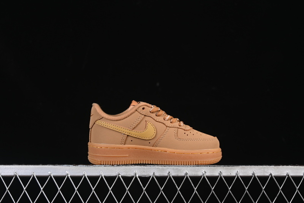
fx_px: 633
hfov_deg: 27.0
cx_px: 152
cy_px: 102
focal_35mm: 75
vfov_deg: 18.2
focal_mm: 50
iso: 160
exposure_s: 1/60
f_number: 6.3
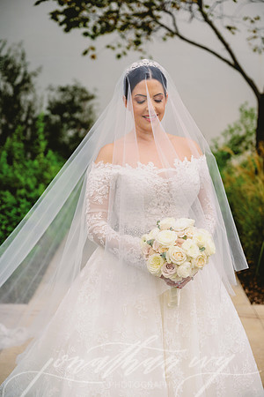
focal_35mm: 67
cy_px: 198
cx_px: 132
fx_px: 737
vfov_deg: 30.1
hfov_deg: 20.3
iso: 160
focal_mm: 67
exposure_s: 1/200
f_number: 3.2
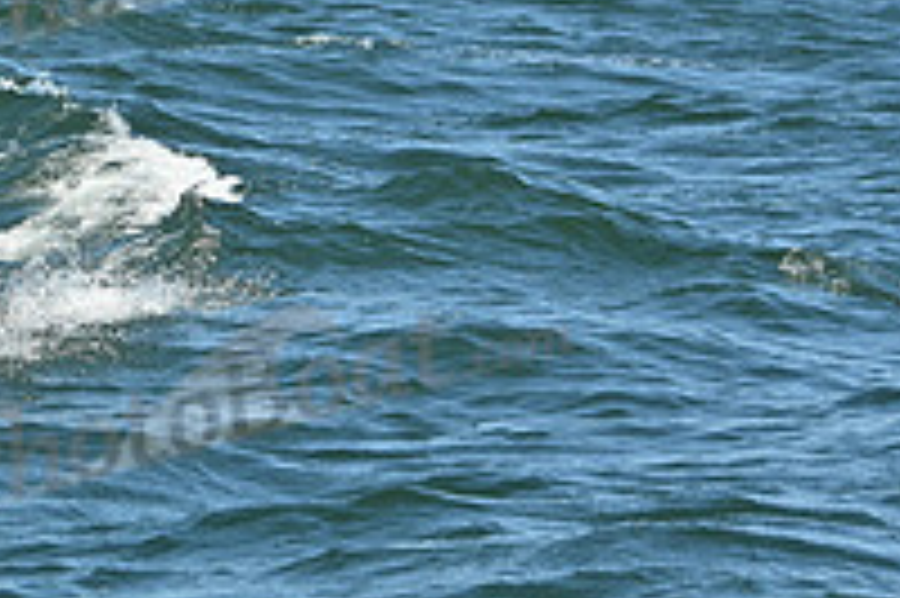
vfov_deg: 4.7
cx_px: -292
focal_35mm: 290
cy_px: -227
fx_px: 7244
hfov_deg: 7.0
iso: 320
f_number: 7.1
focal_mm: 100
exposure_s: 1/1250
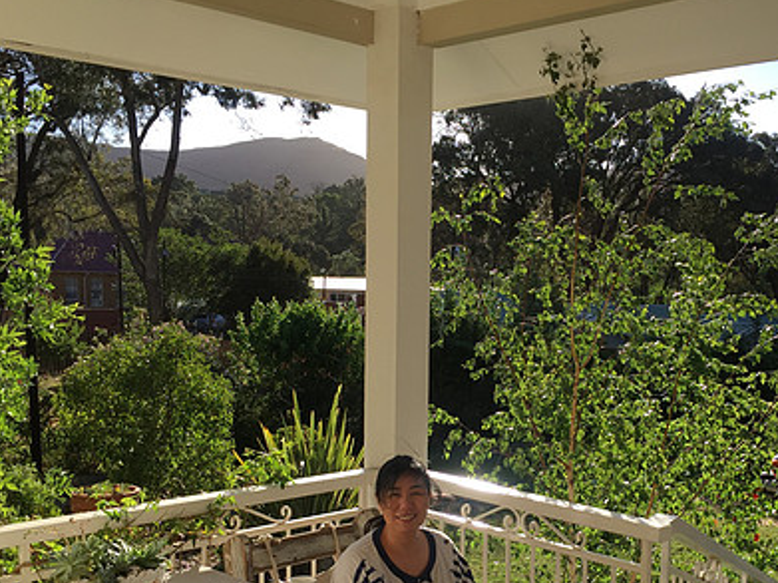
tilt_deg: -7.3
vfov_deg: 33.1
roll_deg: -1.6
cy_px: 421
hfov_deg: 43.6
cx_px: 478
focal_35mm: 43
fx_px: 966
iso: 32
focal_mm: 4.15
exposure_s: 1/1130
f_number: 2.2
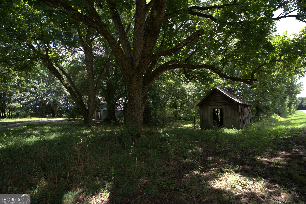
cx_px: 153
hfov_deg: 104.2
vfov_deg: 81.3
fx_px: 119
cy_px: 102
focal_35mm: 14
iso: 100
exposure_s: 1/60
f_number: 4
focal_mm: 14
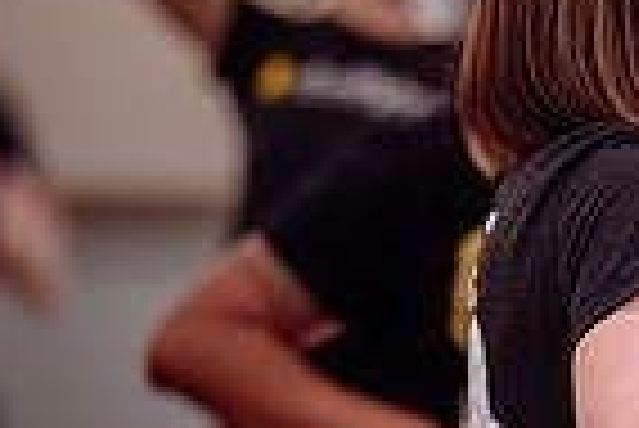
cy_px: 588
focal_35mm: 430
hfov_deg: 4.8
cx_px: 752
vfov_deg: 3.2
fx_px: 7640
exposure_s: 1/250
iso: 800
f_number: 1.8
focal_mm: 105
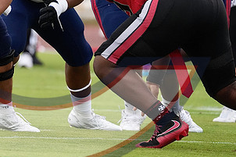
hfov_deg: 1.8
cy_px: 25
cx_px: 39
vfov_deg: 1.2
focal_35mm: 1153
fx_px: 7554
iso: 4000
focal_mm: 600
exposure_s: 1/1000
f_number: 6.3
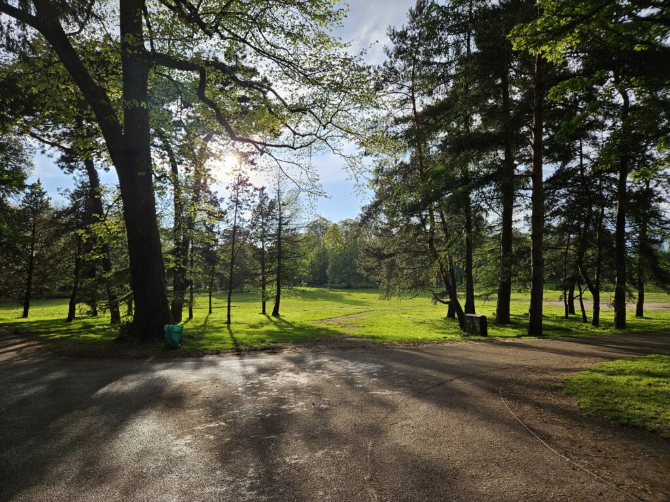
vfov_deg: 58.9
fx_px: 445
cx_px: 335
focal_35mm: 23
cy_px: 251
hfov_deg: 73.9
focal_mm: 5.4
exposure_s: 1/1704
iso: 25
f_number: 1.8
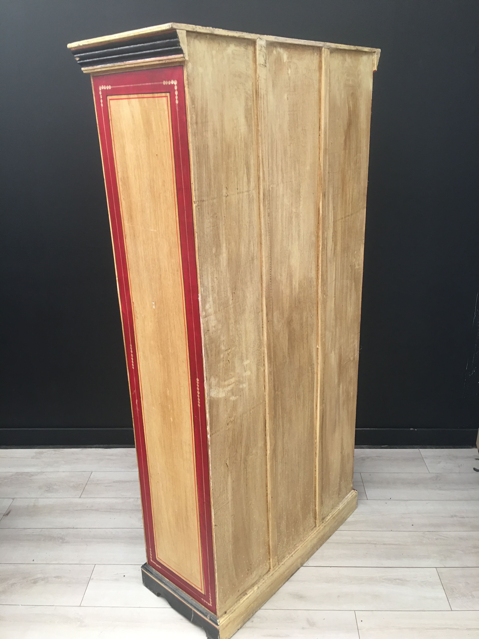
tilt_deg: -19.2
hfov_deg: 48.2
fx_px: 535
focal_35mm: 29
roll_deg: +1.4
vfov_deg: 61.7
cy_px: 320
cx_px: 240
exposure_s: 1/17
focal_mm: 4.15
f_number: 2.2
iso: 64
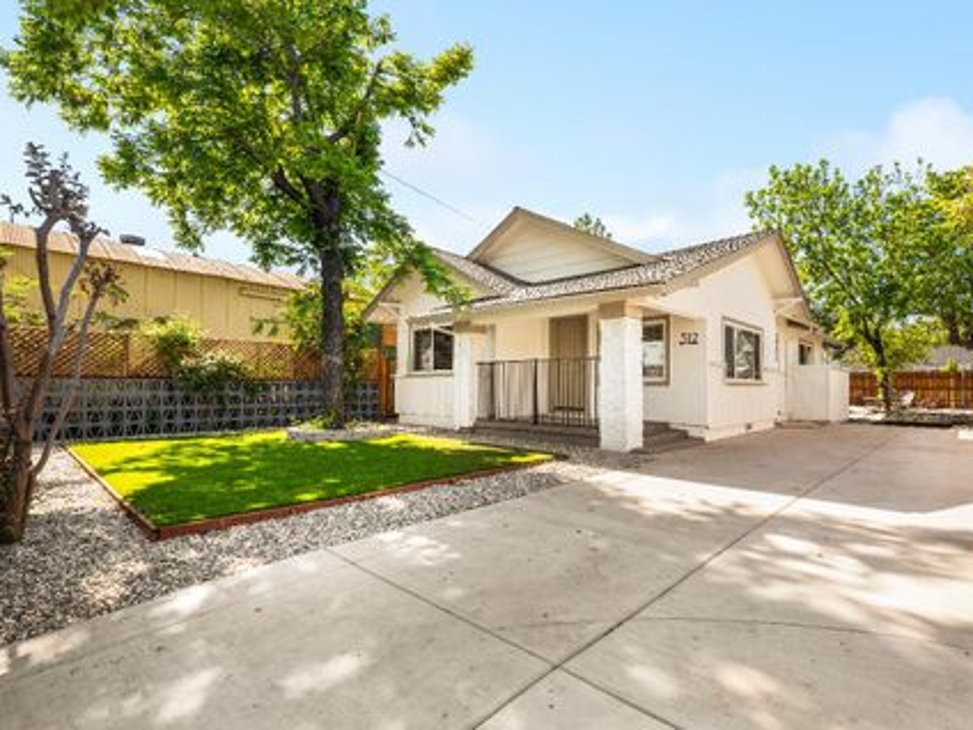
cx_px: 551
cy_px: 380
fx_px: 478
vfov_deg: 74.7
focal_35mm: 17
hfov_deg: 90.5
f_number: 9
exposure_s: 1/13
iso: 250
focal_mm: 15
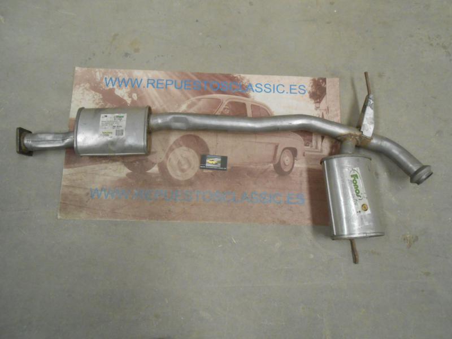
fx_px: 339
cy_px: 170
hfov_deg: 67.3
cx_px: 226
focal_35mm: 26
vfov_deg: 53.1
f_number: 3.5
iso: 400
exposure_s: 1/30
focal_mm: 4.6
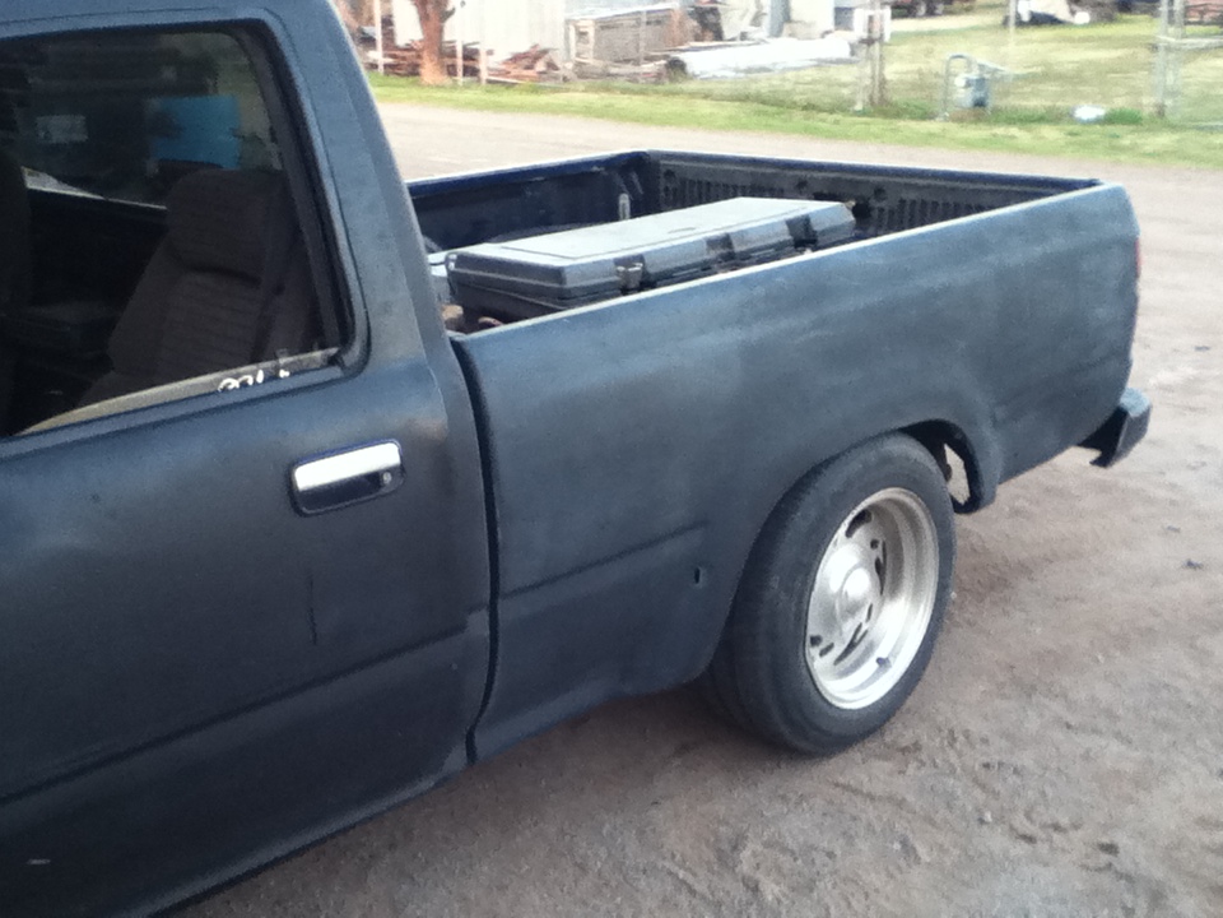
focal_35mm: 32
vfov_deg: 44.2
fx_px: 1131
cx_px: 612
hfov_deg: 56.8
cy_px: 459
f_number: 2.4
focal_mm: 3.85
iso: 200
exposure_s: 1/30
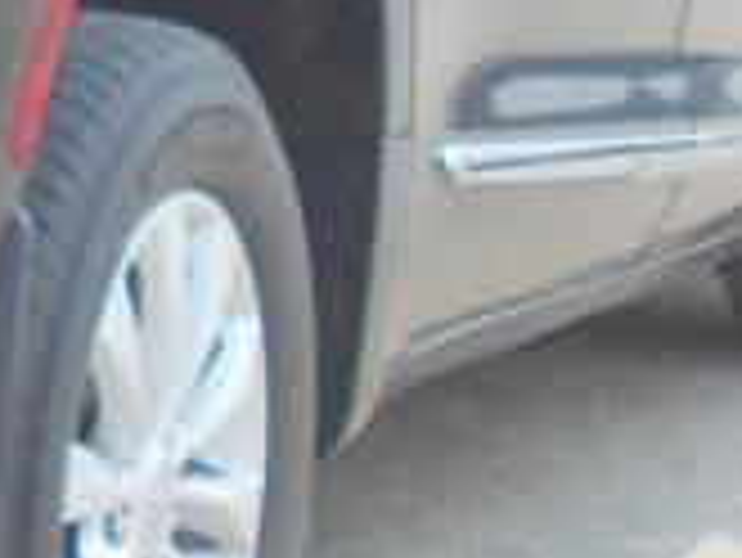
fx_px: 4333
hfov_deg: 9.0
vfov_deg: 7.2
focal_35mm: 202
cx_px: -886
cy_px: -297
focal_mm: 4.6
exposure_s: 1/400
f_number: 3.2
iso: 80
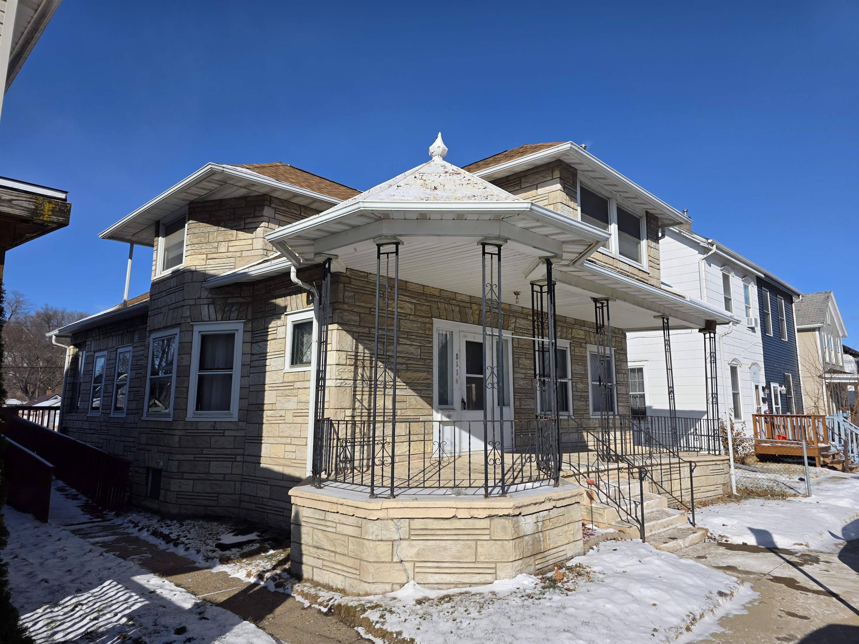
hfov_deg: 73.9
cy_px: 322
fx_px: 571
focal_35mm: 23
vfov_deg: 58.9
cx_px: 430
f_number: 1.7
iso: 64
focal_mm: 6.3
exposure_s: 1/7944
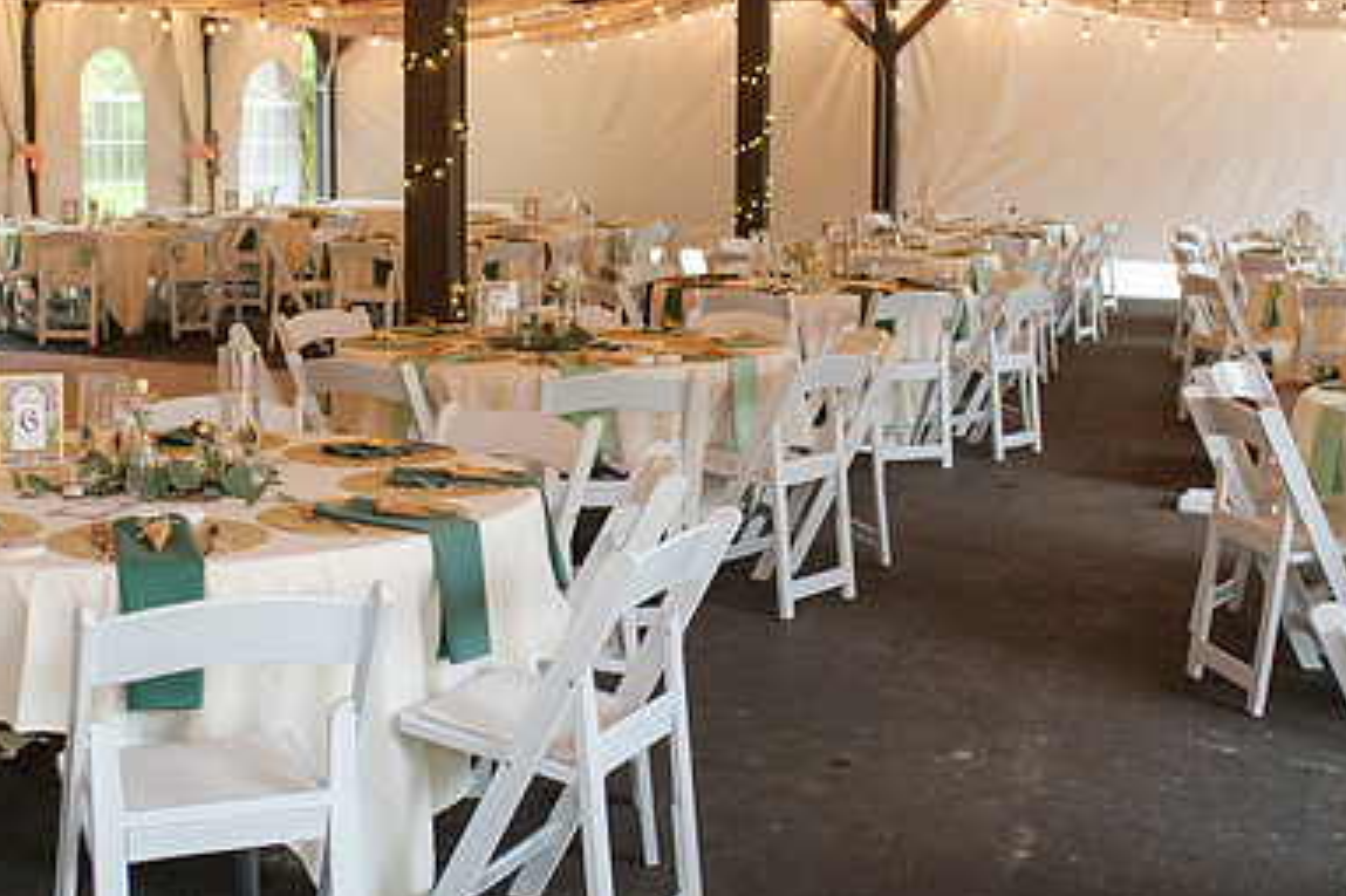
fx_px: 1981
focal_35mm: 53
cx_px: 492
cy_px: 330
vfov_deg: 25.4
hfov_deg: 37.3
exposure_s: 1/200
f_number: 3.5
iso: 1000
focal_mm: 35
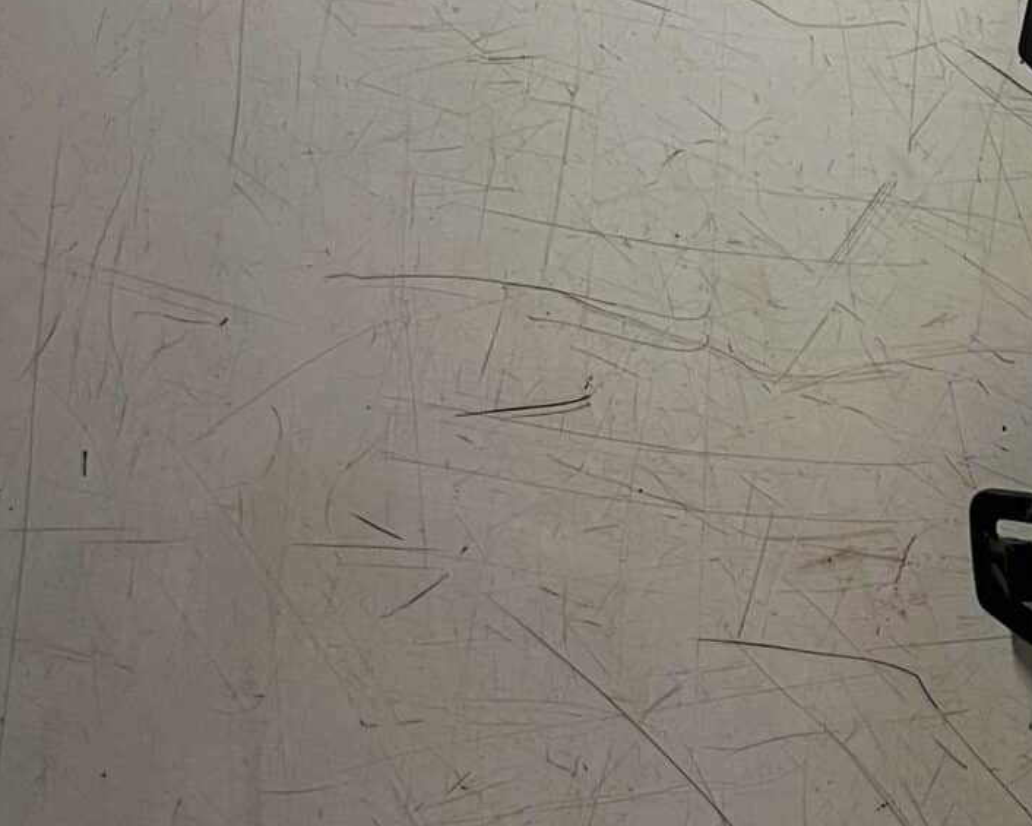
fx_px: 2810
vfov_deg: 16.6
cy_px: 639
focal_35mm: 92
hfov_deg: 18.1
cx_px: 1634
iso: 100
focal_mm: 5.1
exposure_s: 1/50
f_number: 1.6
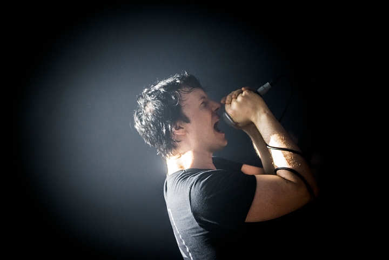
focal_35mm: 62
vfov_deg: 21.9
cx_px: 194
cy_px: 130
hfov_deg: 32.4
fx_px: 670
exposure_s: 1/80
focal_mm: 62
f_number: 2.8
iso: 4000
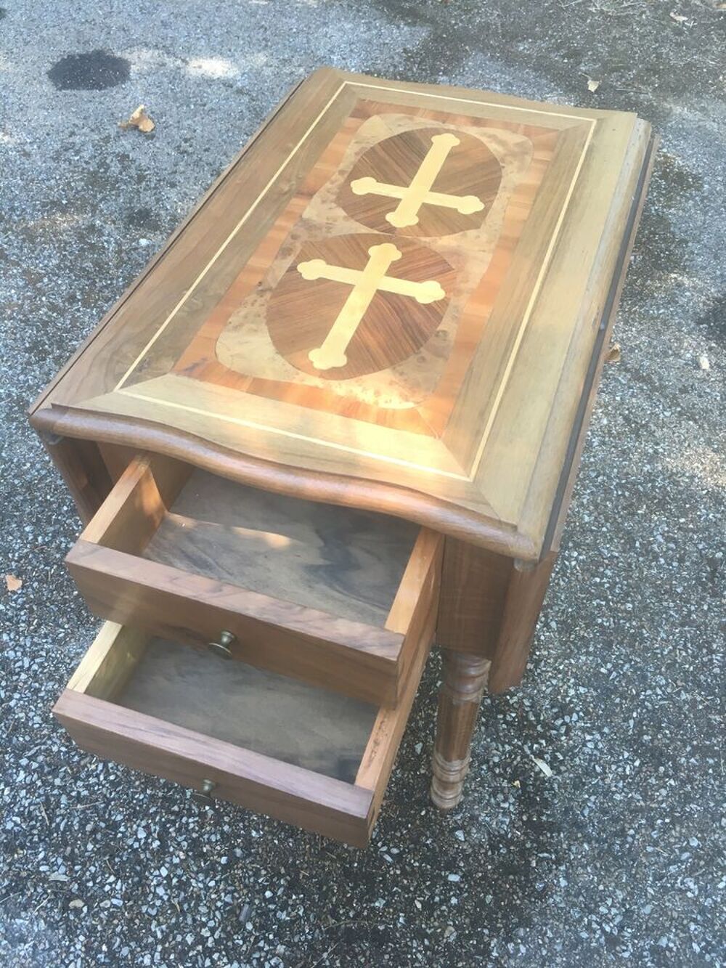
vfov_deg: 61.7
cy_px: 484
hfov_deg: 48.2
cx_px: 363
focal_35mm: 29
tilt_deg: -55.7
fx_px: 811
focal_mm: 4.15
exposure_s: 1/33
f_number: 2.2
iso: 32
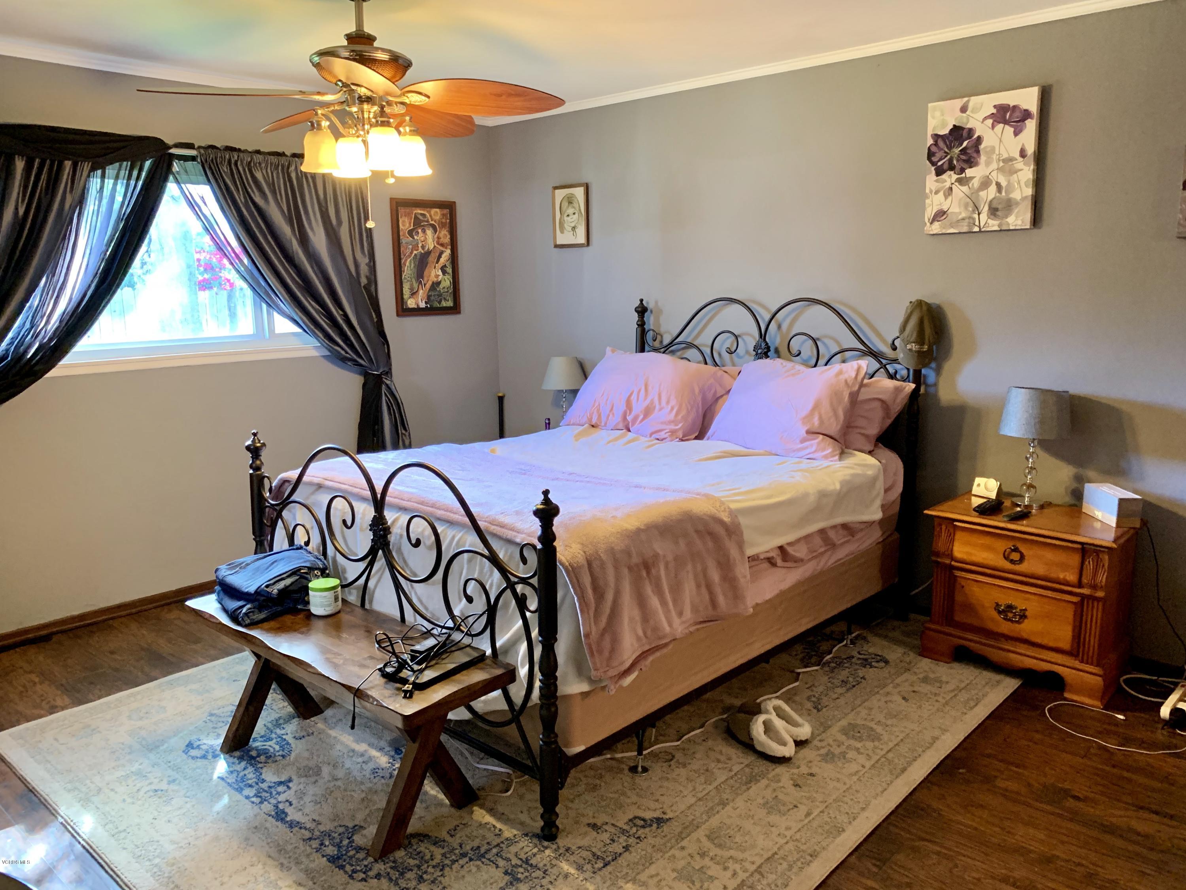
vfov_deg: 53.1
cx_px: 593
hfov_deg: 67.3
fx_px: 891
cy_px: 445
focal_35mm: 26
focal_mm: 4.25
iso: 250
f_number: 1.8
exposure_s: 1/40
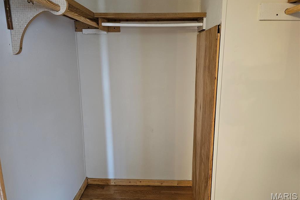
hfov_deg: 73.8
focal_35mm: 24
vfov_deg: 53.0
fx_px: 200
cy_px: 90
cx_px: 150
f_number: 1.7
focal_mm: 6.3
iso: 640
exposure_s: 1/40
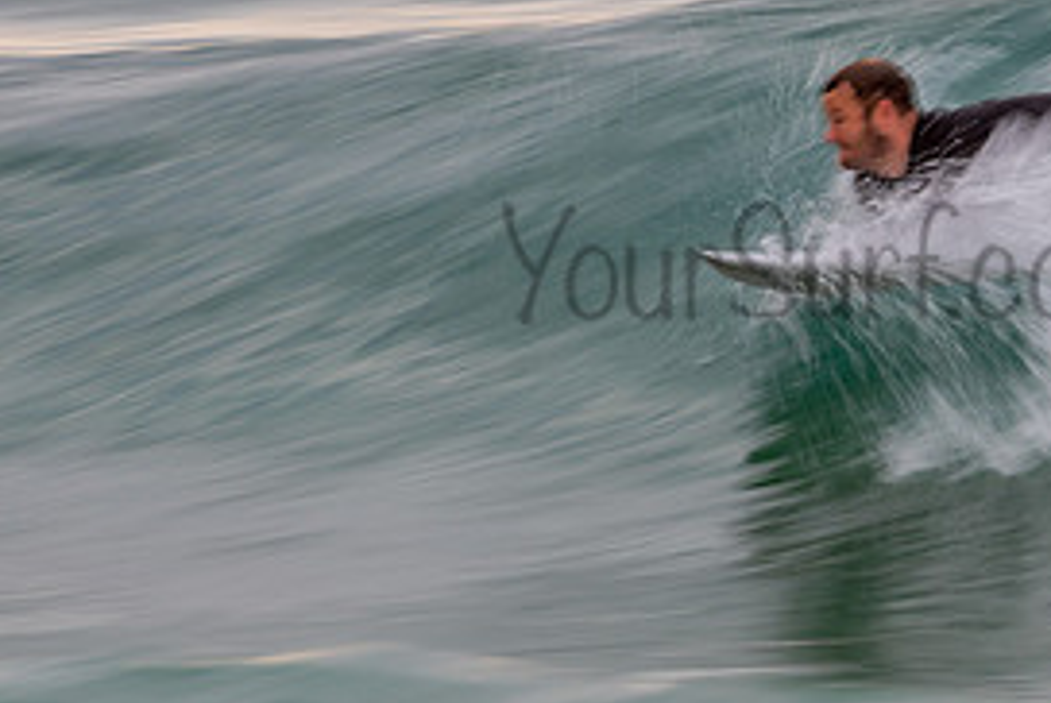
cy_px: 241
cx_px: 902
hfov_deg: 1.6
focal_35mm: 1306
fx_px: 38168
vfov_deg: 1.1
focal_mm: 500
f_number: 14
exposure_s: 1/15
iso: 64
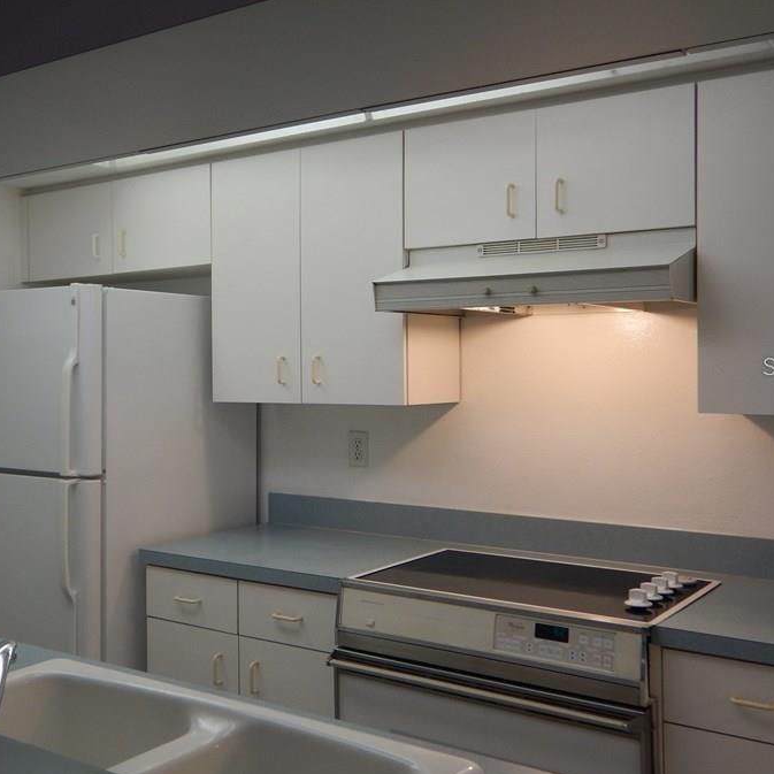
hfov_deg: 42.5
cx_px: 283
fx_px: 987
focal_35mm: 39
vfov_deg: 42.8
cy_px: 366
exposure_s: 1/60
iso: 125
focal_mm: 5.1
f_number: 2.8
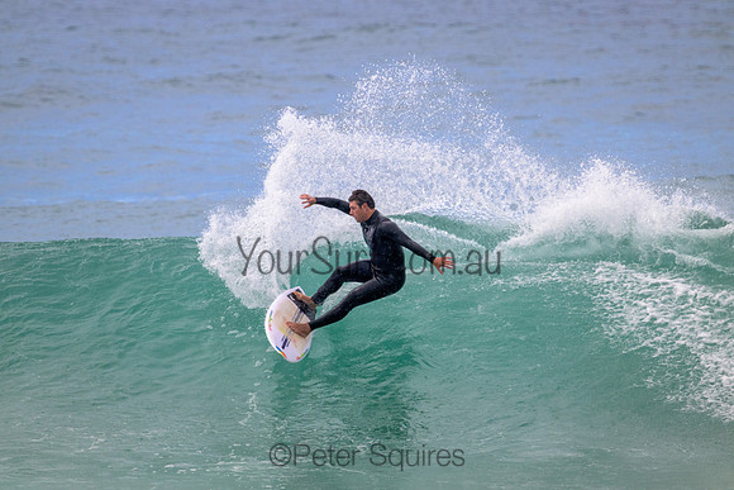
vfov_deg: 1.7
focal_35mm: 800
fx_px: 16314
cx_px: 367
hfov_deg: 2.6
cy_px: 245
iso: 1400
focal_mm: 800
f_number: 11
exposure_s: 1/2000
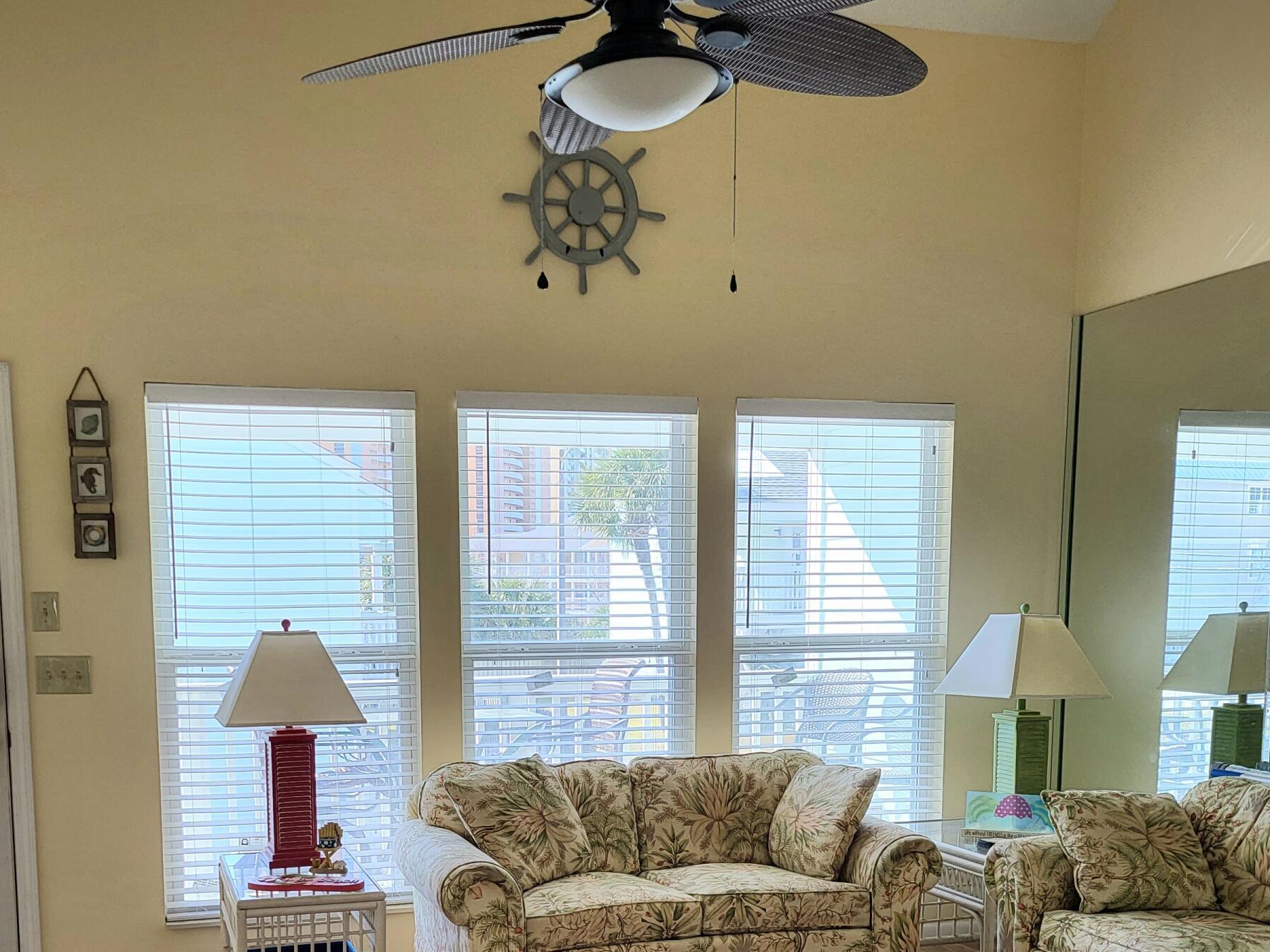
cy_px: 773
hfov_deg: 46.6
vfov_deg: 34.7
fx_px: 1468
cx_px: 523
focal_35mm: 40
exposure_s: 1/120
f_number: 1.8
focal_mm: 5
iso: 40
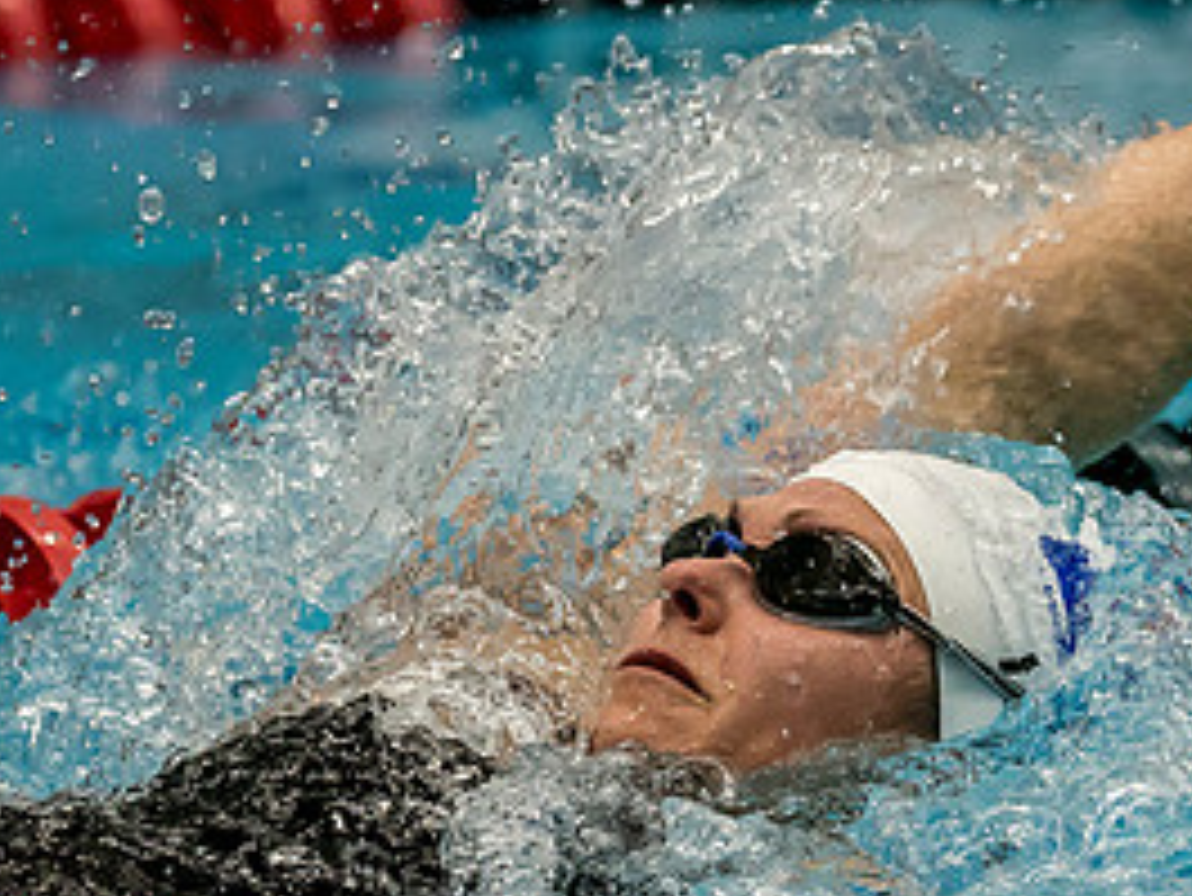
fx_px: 44372
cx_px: 928
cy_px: 746
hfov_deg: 1.5
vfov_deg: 1.2
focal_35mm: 1288
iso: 1600
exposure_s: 1/1000
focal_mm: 200
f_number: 2.8
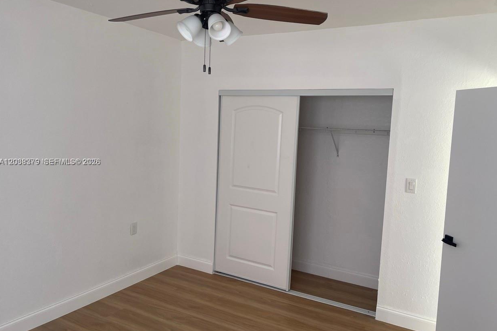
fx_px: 373
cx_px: 256
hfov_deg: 67.4
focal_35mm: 27
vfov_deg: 47.9
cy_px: 162
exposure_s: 1/121
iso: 80
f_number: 1.6
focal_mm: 5.1
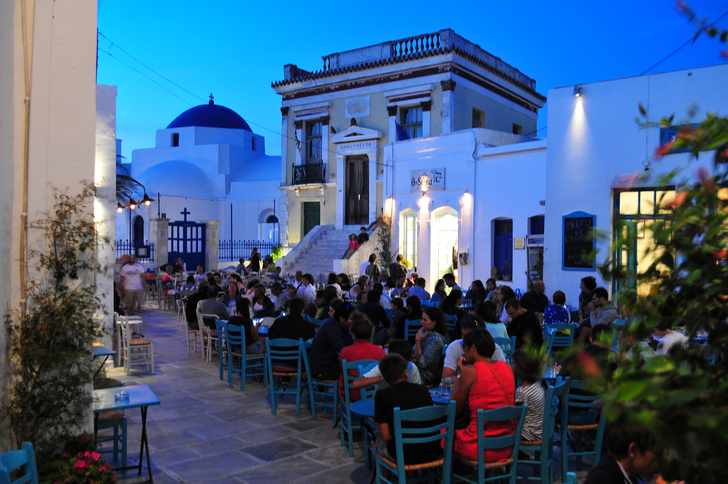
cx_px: 364
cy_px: 242
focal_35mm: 30
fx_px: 606
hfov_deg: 62.0
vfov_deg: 43.5
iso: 800
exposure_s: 1/1.3
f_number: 5
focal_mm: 20
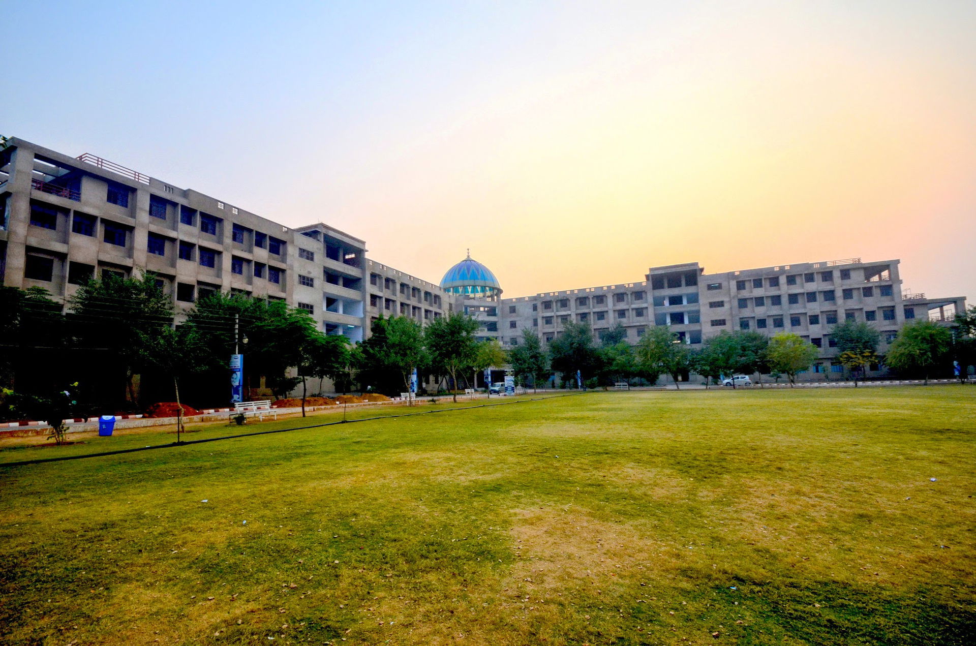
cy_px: 323
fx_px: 406
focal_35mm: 15
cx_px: 488
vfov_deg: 77.1
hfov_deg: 100.5
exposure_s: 1/320
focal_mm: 10
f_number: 9
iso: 500
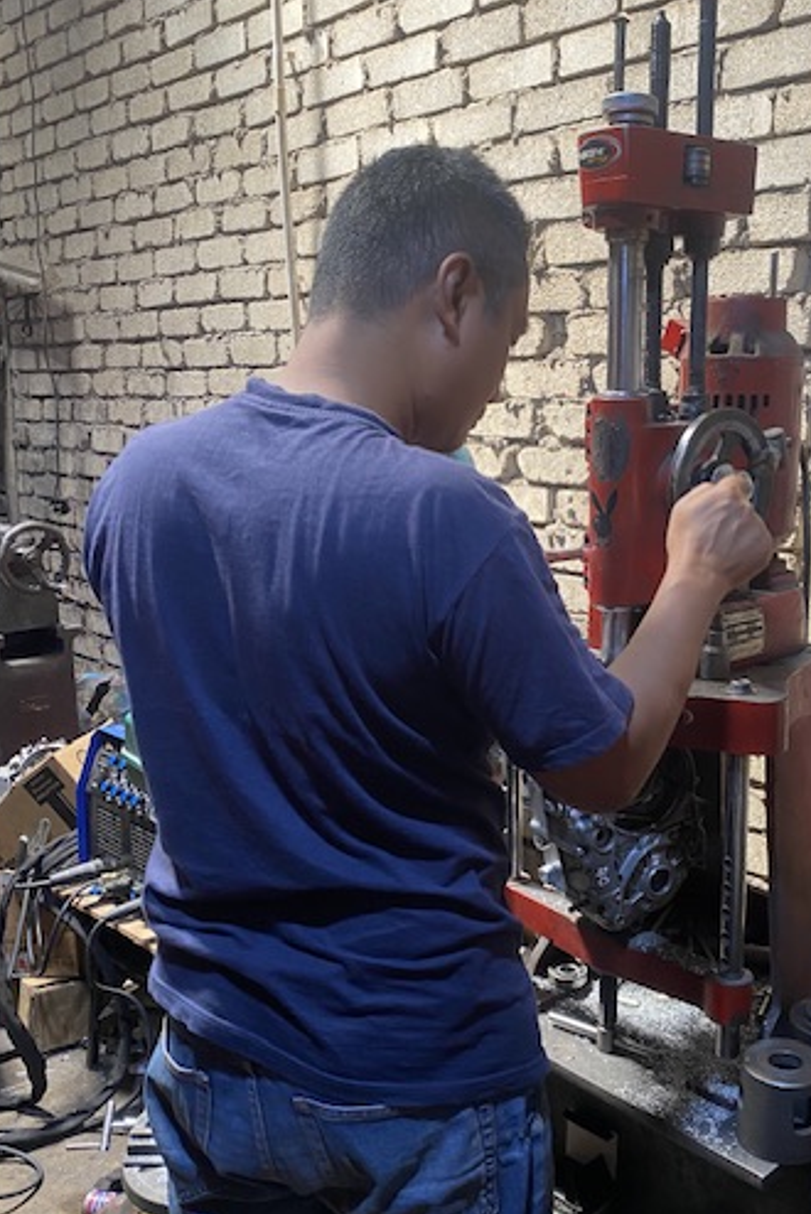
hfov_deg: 37.3
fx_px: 1181
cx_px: 563
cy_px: 639
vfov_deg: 54.4
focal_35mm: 35
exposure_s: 1/50
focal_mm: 4.25
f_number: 1.8
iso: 64
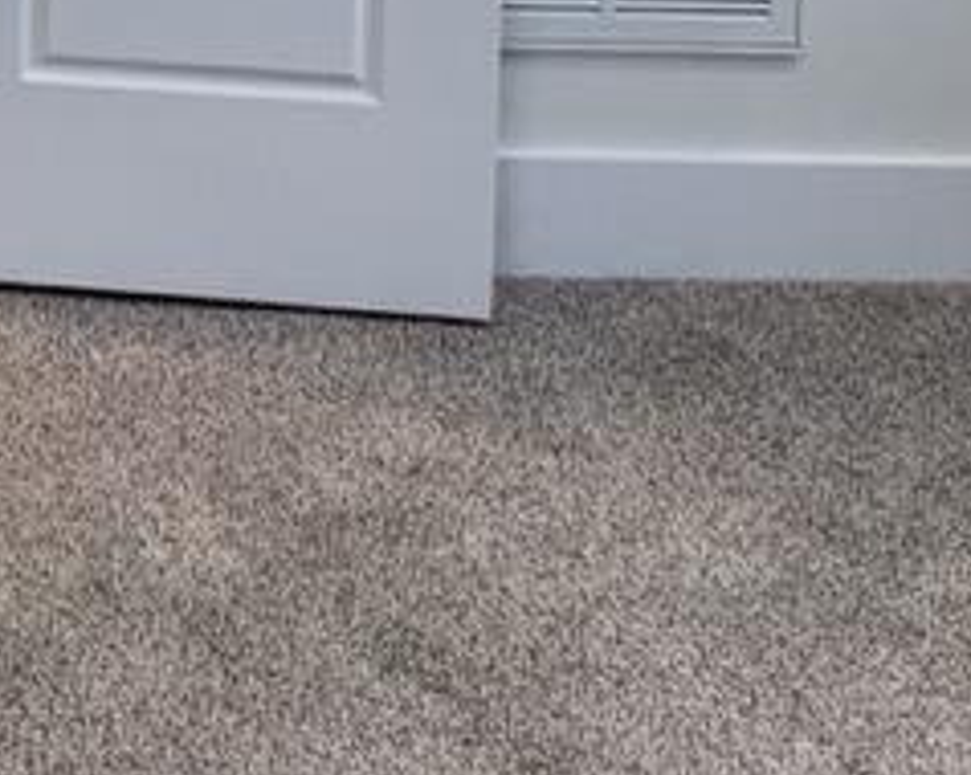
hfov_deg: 14.7
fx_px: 3618
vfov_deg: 11.2
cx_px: -233
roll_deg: -1.3
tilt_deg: -4.5
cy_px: -746
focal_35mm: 126
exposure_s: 1/120
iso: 100
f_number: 1.78
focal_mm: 6.76
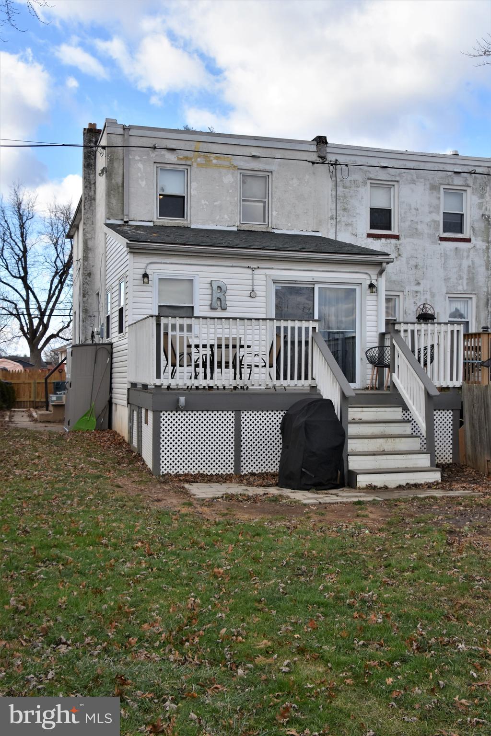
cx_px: 246
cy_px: 368
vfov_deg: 49.6
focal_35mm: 39
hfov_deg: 34.2
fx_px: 798
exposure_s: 1/500
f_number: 8
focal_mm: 26
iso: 360
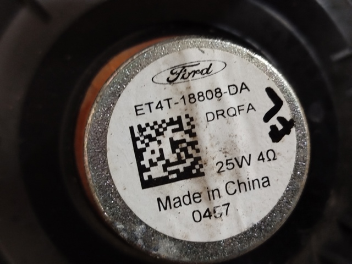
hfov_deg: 39.7
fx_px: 488
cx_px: 176
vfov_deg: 30.3
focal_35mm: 48
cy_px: 132
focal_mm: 5.31
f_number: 1.7
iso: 640
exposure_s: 1/20
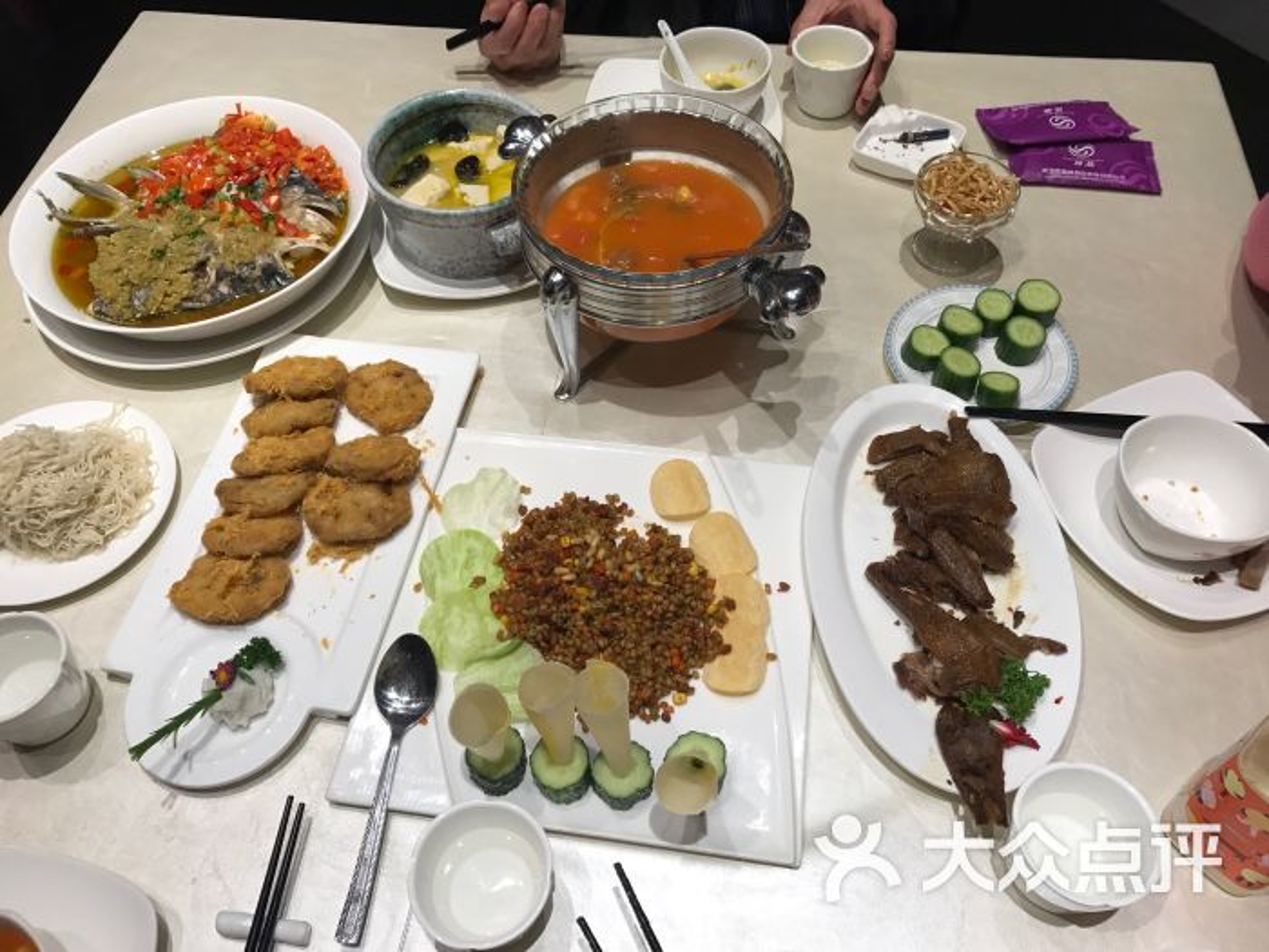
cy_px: 476
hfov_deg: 63.4
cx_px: 634
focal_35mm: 28
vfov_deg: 49.7
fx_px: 1026
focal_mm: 3.99
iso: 40
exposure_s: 1/100
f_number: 1.8
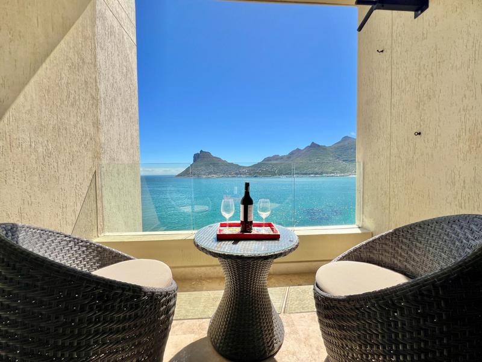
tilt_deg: -2.8
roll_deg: +0.9
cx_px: 241
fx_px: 181
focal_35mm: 13
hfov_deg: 106.2
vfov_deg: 89.9
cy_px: 181
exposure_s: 1/1623
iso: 32
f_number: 1.8
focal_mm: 1.57
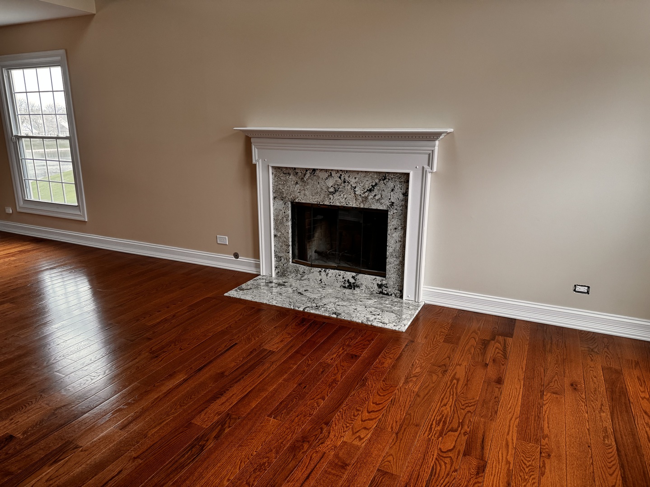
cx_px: 325
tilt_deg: -14.2
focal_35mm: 24
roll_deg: +0.5
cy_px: 244
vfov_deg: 56.8
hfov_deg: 71.6
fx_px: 451
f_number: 1.78
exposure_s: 1/118
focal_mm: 6.76
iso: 200
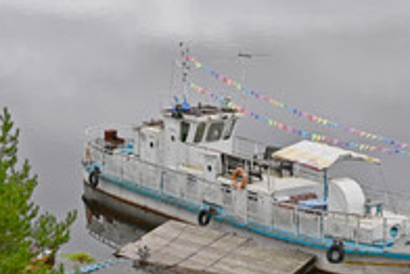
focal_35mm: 124
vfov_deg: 11.0
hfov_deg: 16.5
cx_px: 169
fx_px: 1413
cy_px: 32
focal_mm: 38
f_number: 4
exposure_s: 1/750
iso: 100
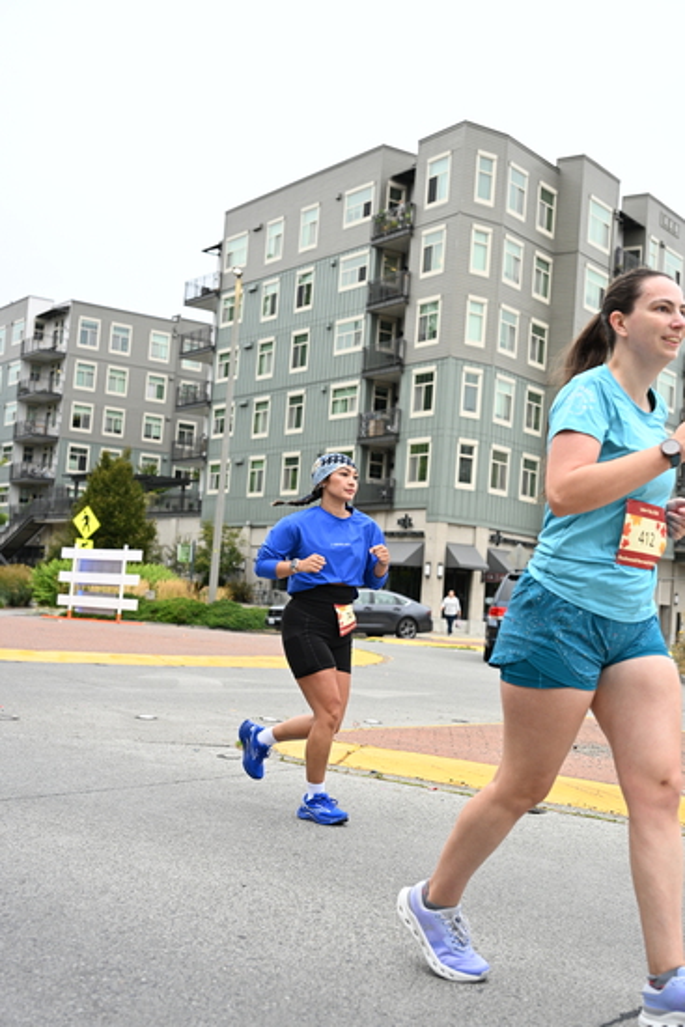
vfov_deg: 44.5
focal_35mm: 44
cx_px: 342
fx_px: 1255
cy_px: 514
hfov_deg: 30.5
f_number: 4
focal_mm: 44
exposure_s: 1/800
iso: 1600
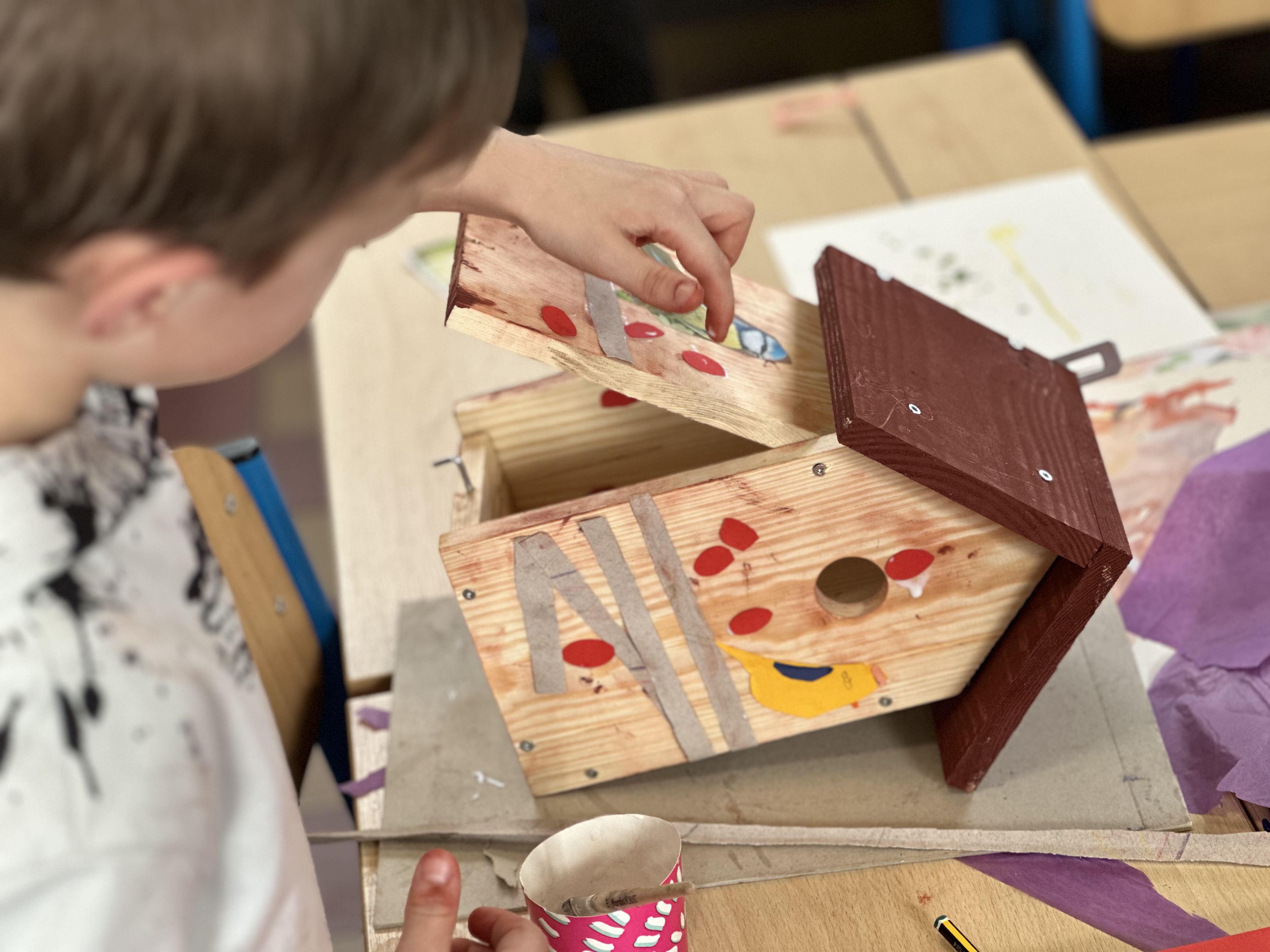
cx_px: 635
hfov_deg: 25.3
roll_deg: +6.4
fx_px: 2825
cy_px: 476
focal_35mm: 77
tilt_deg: -29.1
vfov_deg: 19.1
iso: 160
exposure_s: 1/100
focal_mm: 9
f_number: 2.8
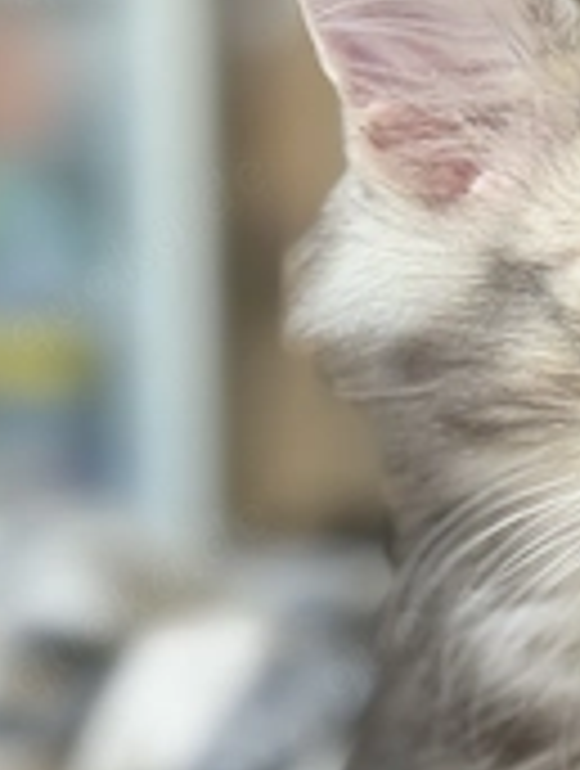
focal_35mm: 112
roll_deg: -1.8
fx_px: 2493
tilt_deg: -11.8
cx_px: 611
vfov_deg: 17.3
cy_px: 666
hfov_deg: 13.1
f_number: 1.78
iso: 125
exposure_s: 1/60
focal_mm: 6.76
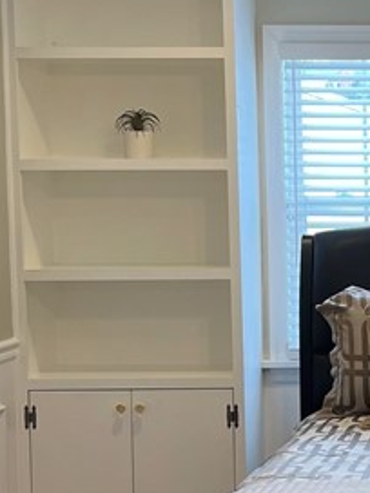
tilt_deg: -4.5
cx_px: 533
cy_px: 294
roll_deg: +0.6
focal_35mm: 98
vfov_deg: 20.0
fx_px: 1397
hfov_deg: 14.2
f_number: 1.5
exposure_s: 1/128
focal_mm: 5.7
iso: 50
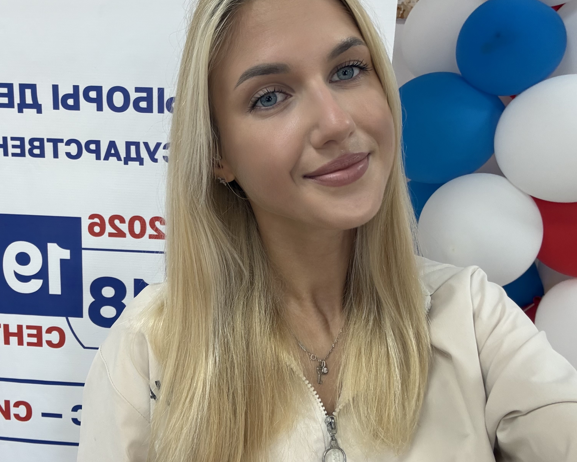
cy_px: 218
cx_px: 222
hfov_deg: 58.1
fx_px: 512
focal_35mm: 30
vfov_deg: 48.5
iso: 80
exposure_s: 1/63
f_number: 1.9
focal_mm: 2.69
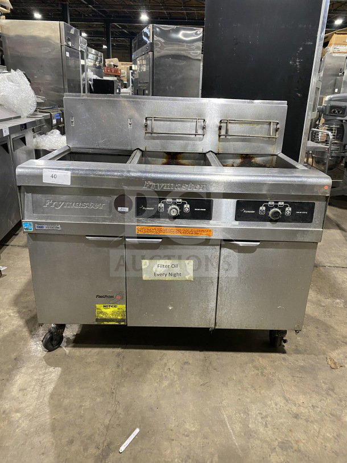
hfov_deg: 53.1
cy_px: 232
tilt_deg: -19.9
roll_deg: -2.9
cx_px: 174
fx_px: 347
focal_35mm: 26
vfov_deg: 67.3
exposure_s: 1/60
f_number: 1.8
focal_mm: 4.25
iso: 320
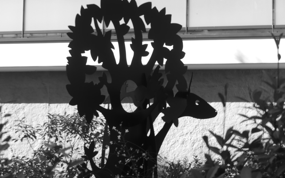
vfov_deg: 9.9
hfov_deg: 15.8
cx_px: 142
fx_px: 1025
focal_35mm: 132
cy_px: 86
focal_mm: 22.2
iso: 100
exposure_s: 1/640
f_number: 3.2
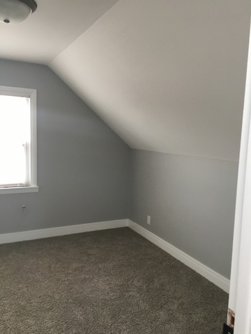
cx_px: 126
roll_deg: -1.2
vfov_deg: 61.7
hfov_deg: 48.2
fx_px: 280
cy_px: 167
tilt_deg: -7.6
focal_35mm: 29
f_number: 2.2
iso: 80
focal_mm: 4.15
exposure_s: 1/30
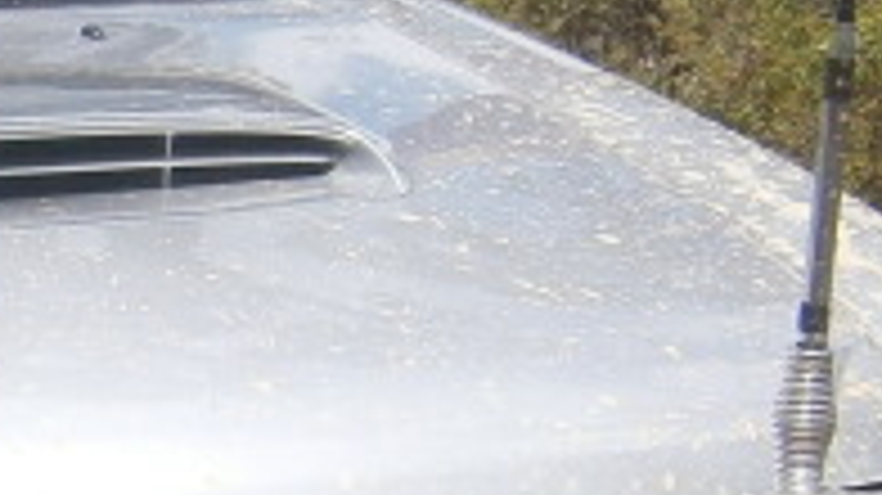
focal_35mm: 205
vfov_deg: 5.9
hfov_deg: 9.8
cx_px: -860
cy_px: 670
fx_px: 4792
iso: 80
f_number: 3.1
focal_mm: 6.4
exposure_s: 1/640
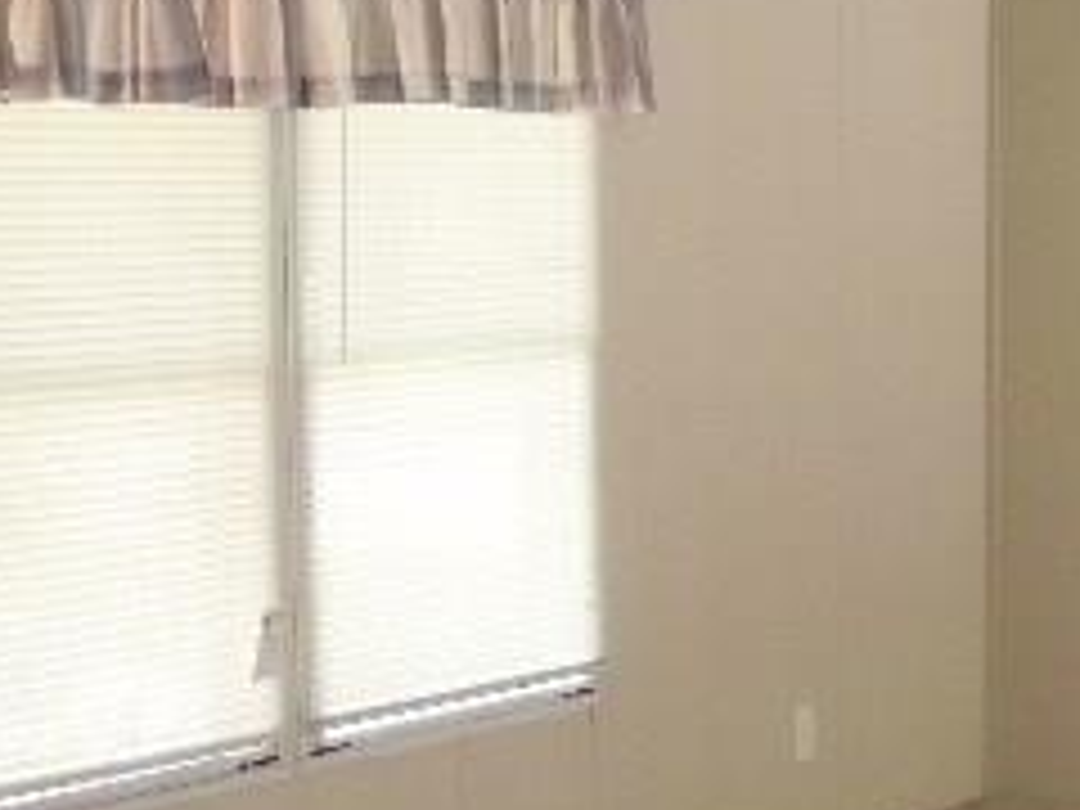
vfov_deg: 15.2
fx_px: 2995
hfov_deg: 19.5
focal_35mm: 96
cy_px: 760
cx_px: 1197
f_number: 3.5
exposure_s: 1/30
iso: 125
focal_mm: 6.3
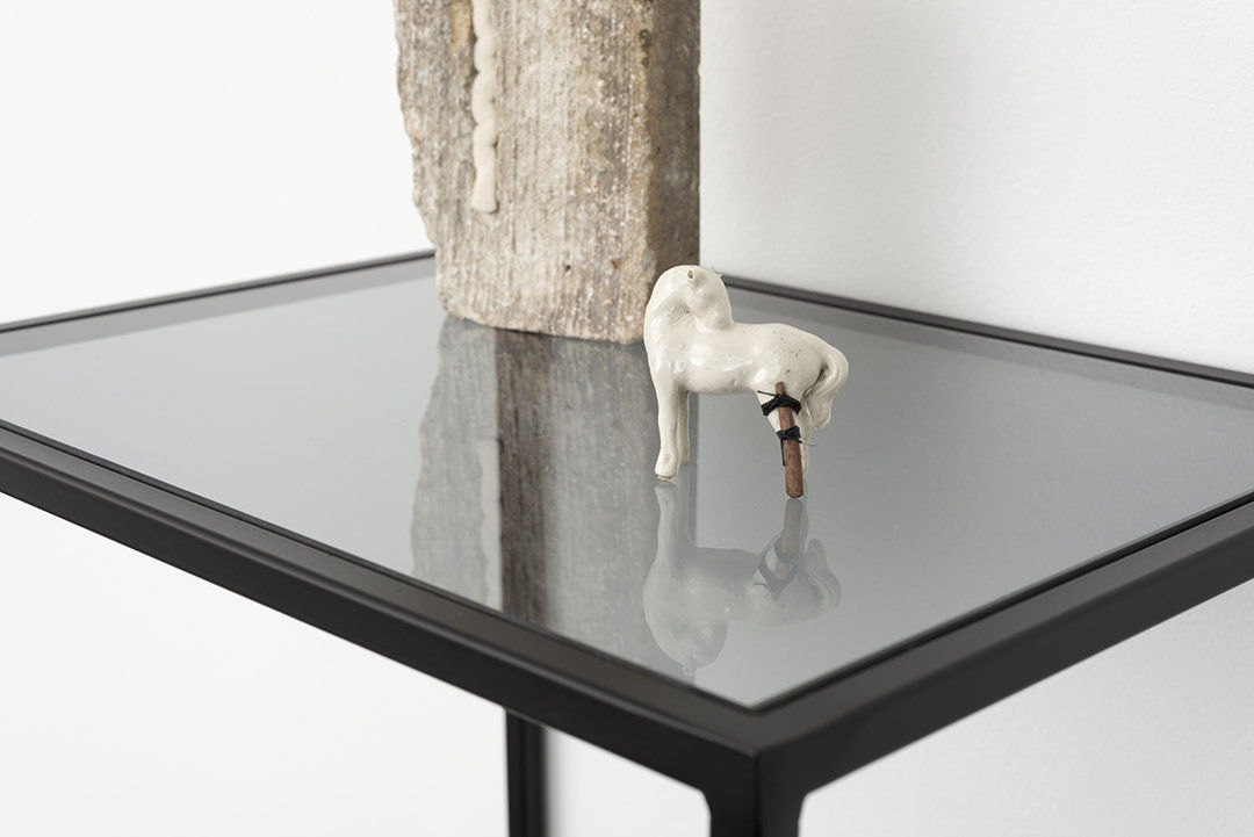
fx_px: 1742
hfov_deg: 39.6
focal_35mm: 50
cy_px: 418
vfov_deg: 27.0
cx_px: 627
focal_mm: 50
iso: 100
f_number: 10
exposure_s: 1/125
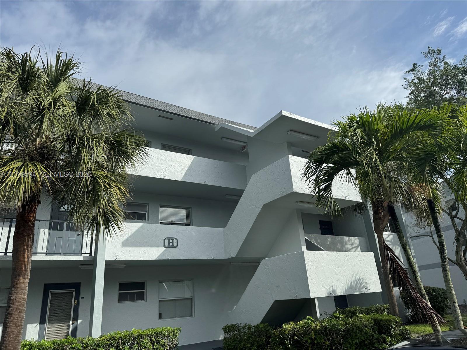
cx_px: 234
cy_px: 175
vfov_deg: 56.8
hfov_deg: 71.6
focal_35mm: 24
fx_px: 324
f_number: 1.78
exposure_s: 1/7092
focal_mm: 6.86
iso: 80
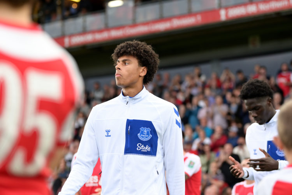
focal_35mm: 102
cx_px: 146
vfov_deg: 13.4
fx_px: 827
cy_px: 98
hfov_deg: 20.0
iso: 1600
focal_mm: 102
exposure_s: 1/500
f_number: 2.8
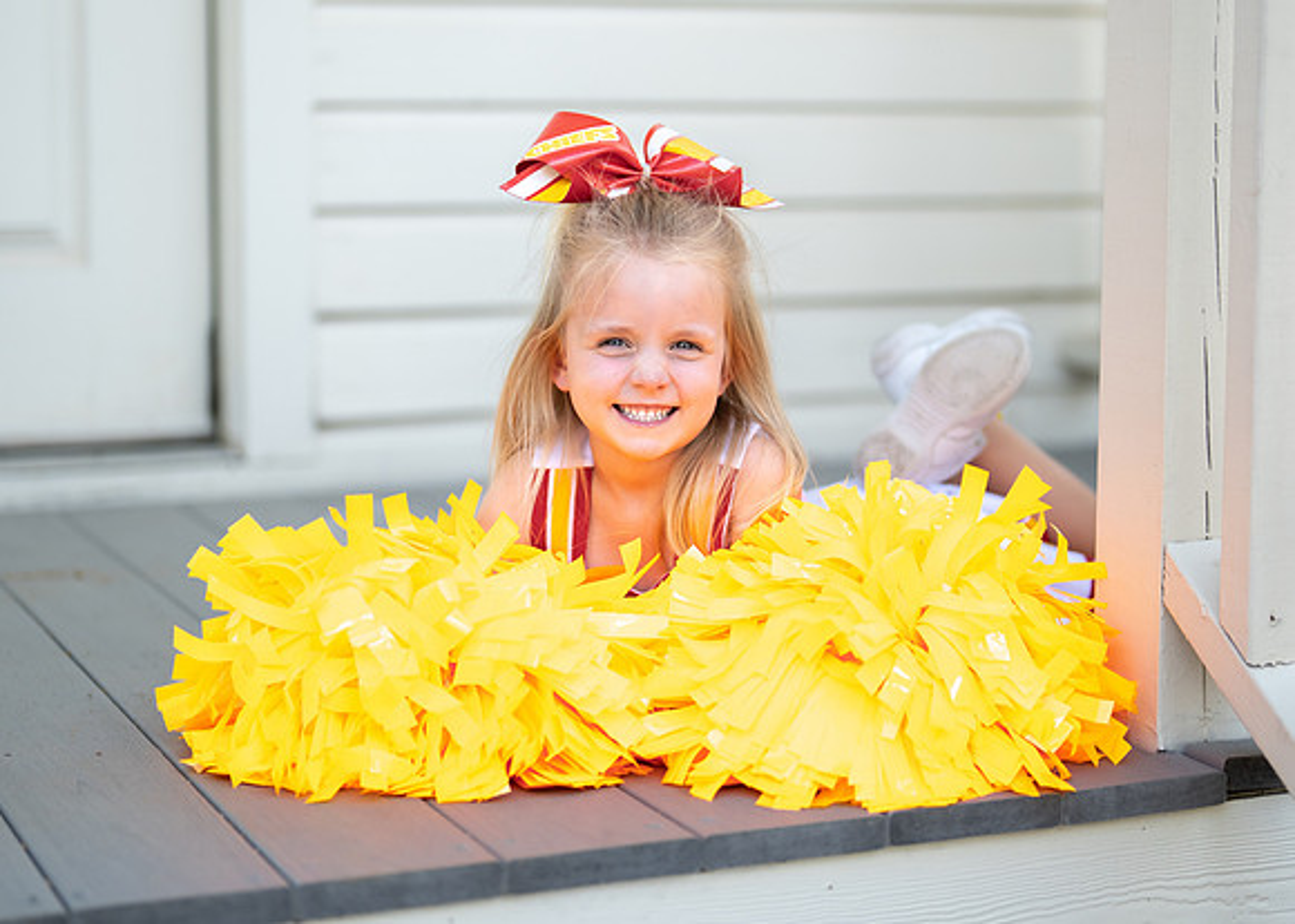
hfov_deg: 26.9
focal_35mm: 74
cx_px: 655
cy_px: 407
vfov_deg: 19.3
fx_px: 2712
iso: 100
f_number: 1.2
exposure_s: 1/2500
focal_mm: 50
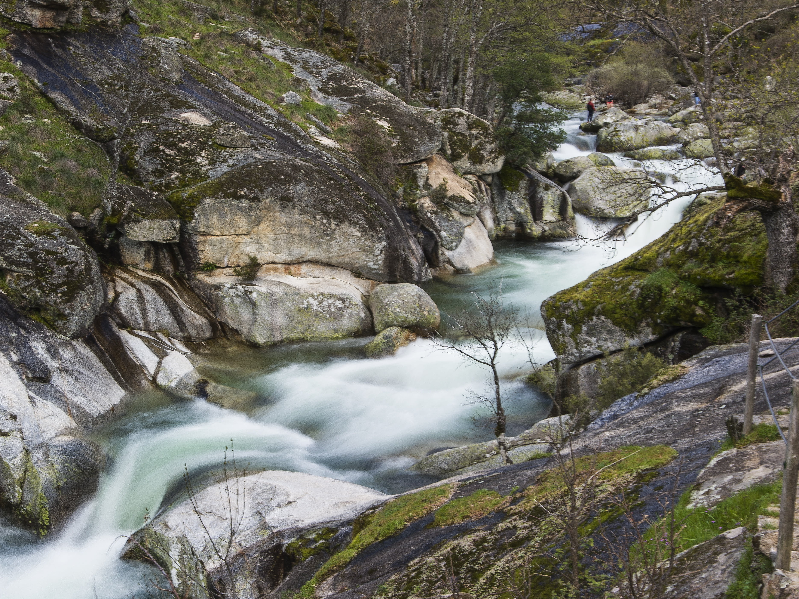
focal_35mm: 46
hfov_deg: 41.2
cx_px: 346
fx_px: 1062
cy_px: 297
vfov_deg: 31.5
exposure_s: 2
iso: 200
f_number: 29
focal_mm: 42
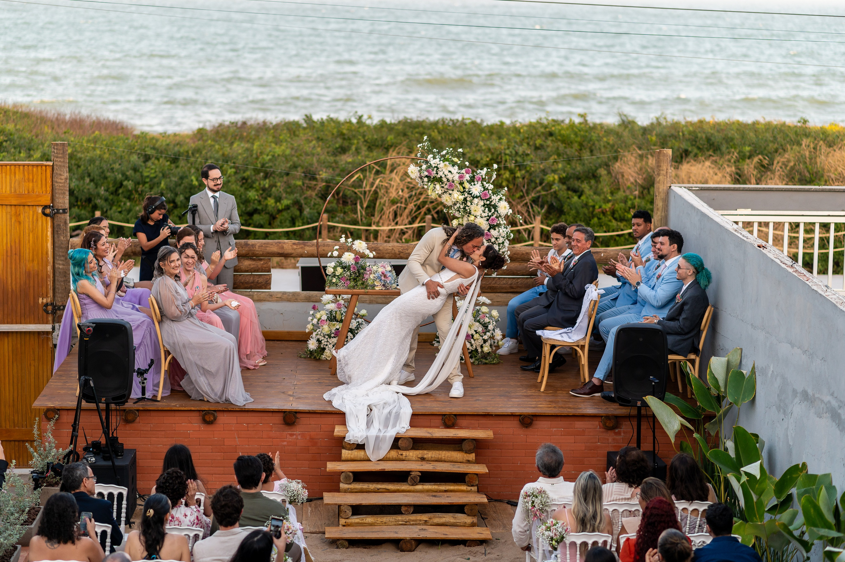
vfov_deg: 16.0
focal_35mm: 85
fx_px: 1994
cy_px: 281
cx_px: 422
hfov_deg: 23.9
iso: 250
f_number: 2.5
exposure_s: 1/1250
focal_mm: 85
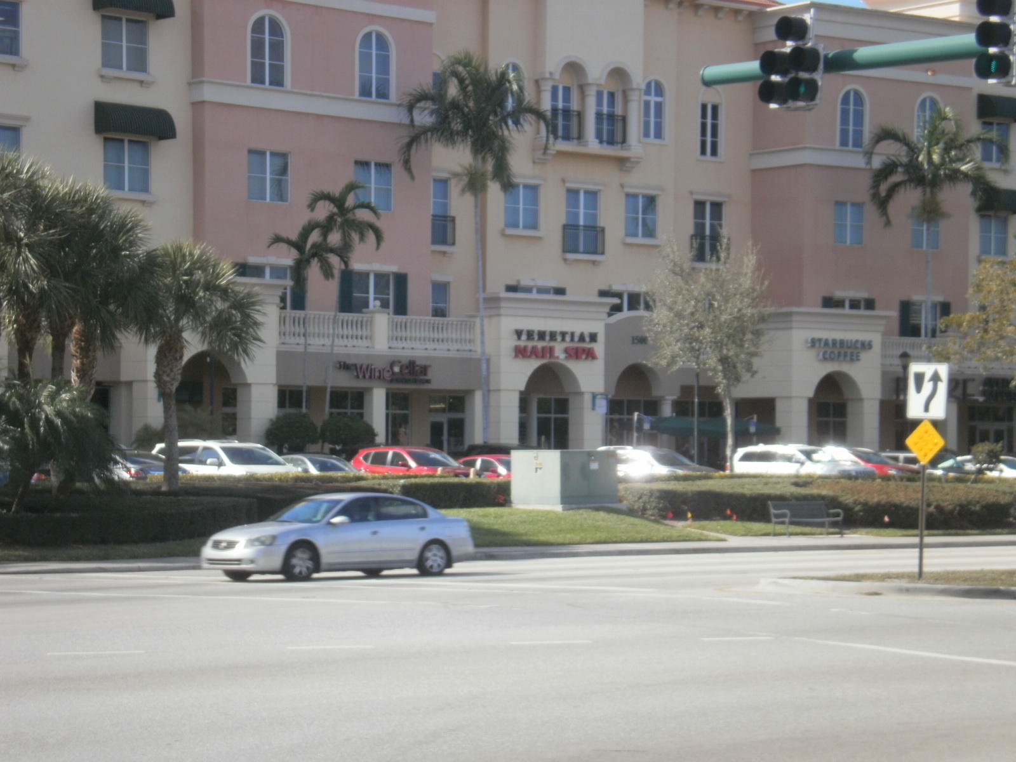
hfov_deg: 21.8
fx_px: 2642
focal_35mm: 90
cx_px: 508
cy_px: 381
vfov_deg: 16.4
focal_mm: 15.91
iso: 100
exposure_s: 1/250
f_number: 5.5
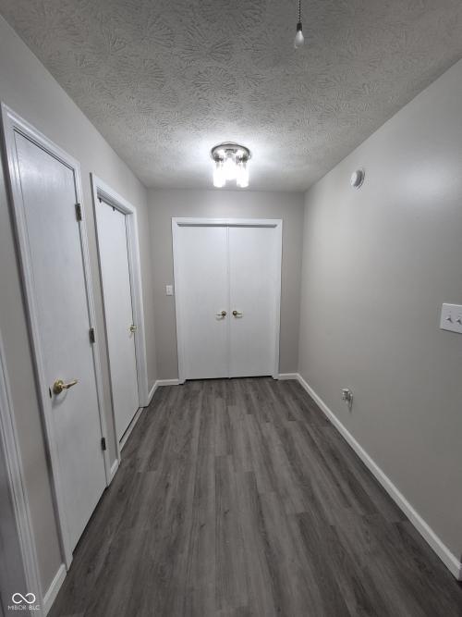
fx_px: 231
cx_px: 231
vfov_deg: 106.2
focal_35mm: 13
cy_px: 308
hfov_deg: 89.9
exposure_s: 1/60
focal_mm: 1.74
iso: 125
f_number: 2.2
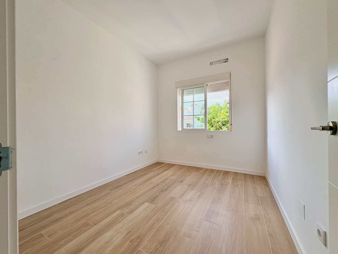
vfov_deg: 85.7
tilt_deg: +0.5
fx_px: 137
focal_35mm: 14
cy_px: 127
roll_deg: +0.9
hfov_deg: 102.1
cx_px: 169
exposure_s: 1/295
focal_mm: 2.22
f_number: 2.2
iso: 64
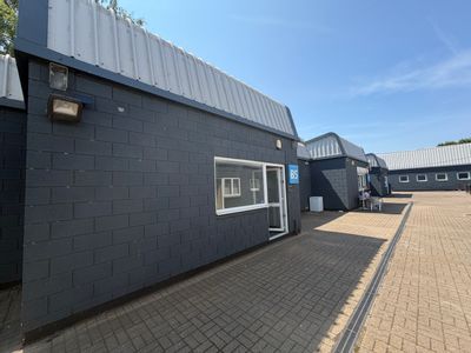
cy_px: 176
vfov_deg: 85.7
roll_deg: +3.2
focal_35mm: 14
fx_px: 190
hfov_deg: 102.1
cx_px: 236
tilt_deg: +5.1
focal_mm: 2.22
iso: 40
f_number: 2.2
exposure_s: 1/770
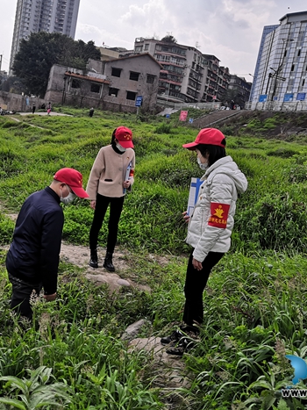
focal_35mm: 37
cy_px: 204
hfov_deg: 38.6
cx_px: 144
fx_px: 438
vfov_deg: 50.1
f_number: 1.8
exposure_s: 1/1953
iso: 50
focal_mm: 3.95
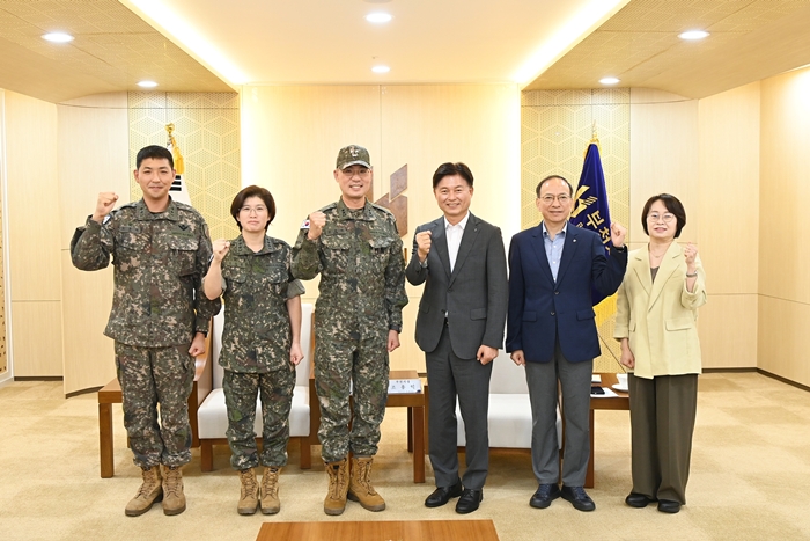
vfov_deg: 41.1
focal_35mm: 32
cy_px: 270
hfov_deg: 58.7
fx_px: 720
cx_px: 405
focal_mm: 32
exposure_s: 1/125
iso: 2500
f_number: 5.6
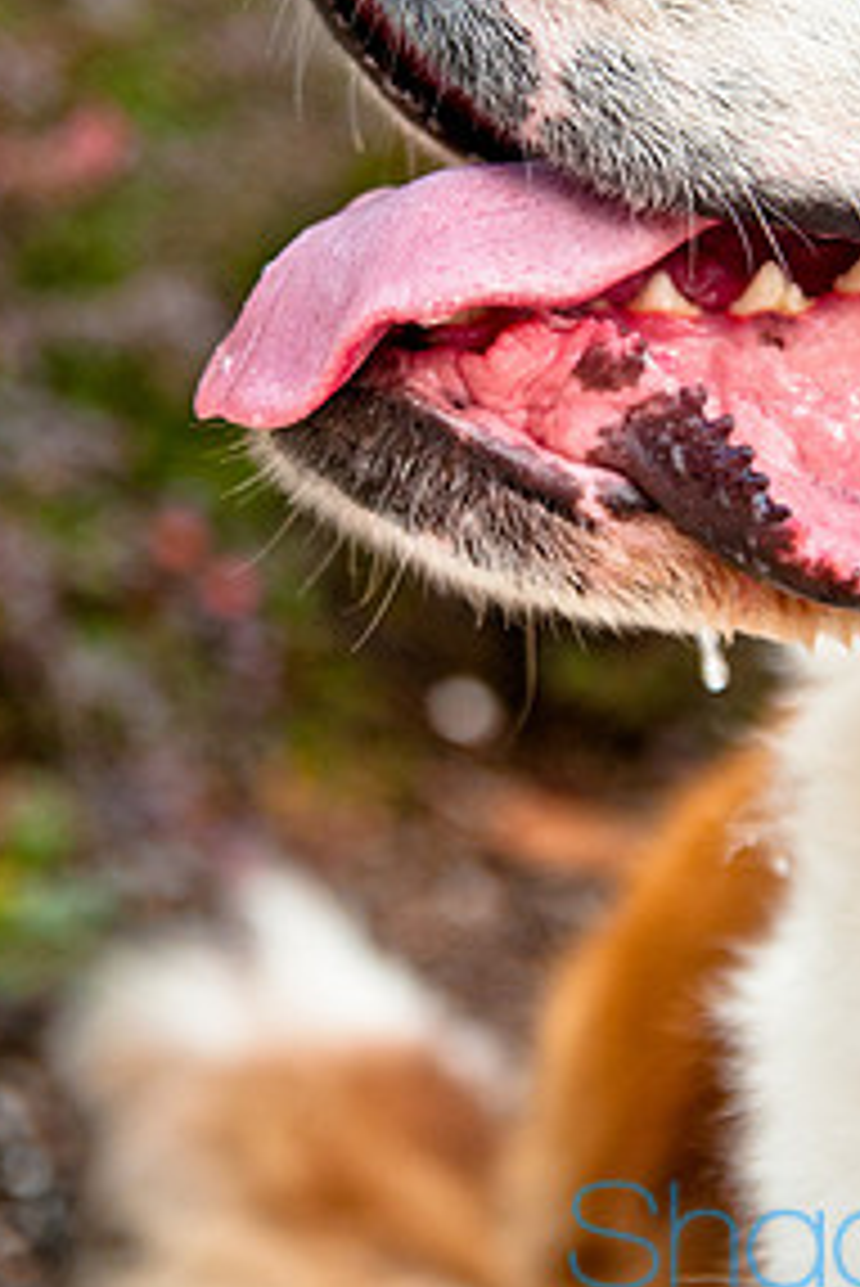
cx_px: 606
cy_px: 450
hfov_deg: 13.8
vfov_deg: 20.5
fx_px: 3543
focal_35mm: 99
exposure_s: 1/800
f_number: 3.2
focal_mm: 42
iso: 400
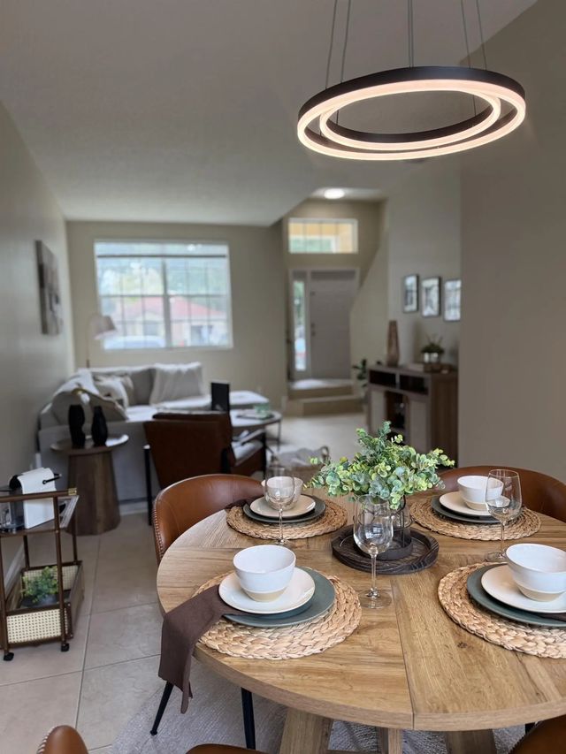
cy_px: 377
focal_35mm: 24
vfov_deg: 71.6
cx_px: 283
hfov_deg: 56.8
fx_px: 523
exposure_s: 1/238
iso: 125
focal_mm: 6.76
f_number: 1.78
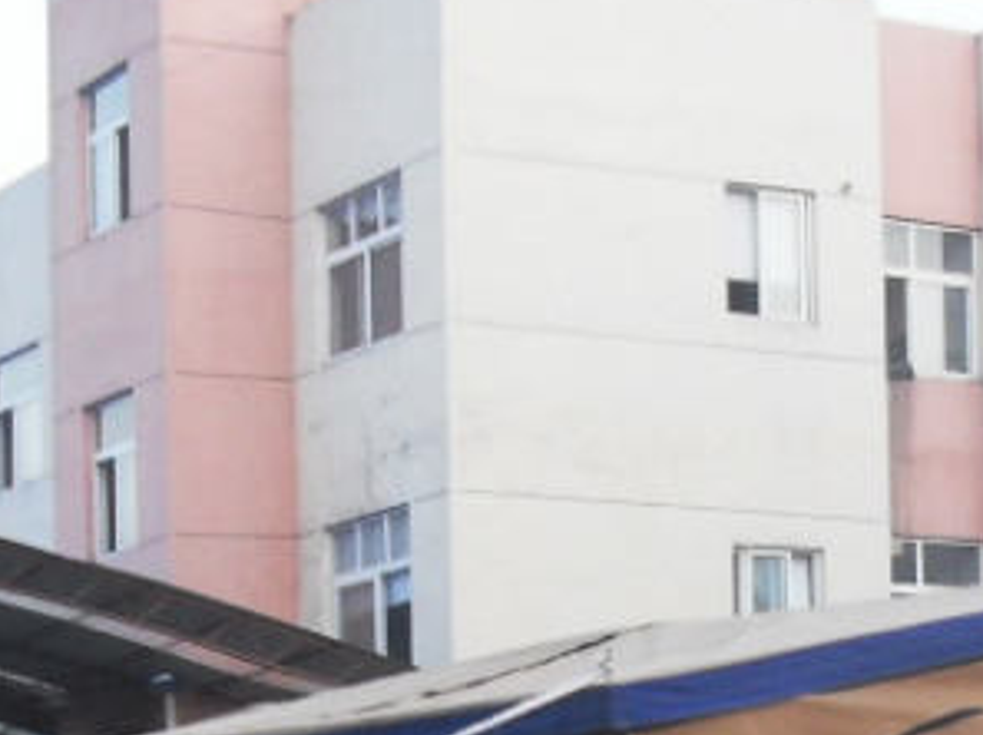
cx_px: 798
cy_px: 1192
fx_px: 3347
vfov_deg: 11.8
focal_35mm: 118
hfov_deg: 16.6
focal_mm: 6.3
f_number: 3.2
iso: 160
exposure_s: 1/45
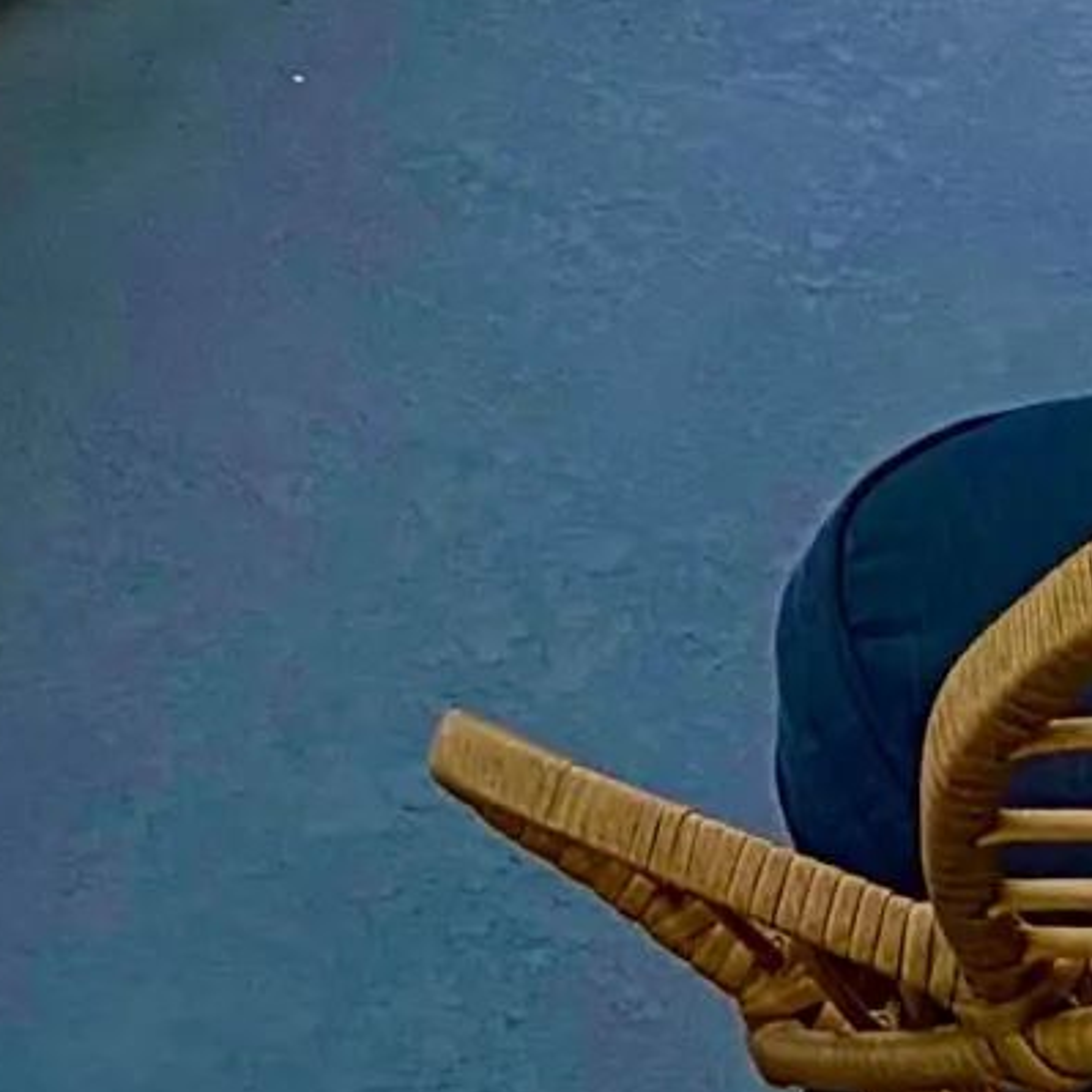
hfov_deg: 17.9
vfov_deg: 14.0
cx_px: -140
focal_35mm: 93
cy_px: -1415
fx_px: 3319
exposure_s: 1/770
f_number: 2.2
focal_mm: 2.22
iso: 40
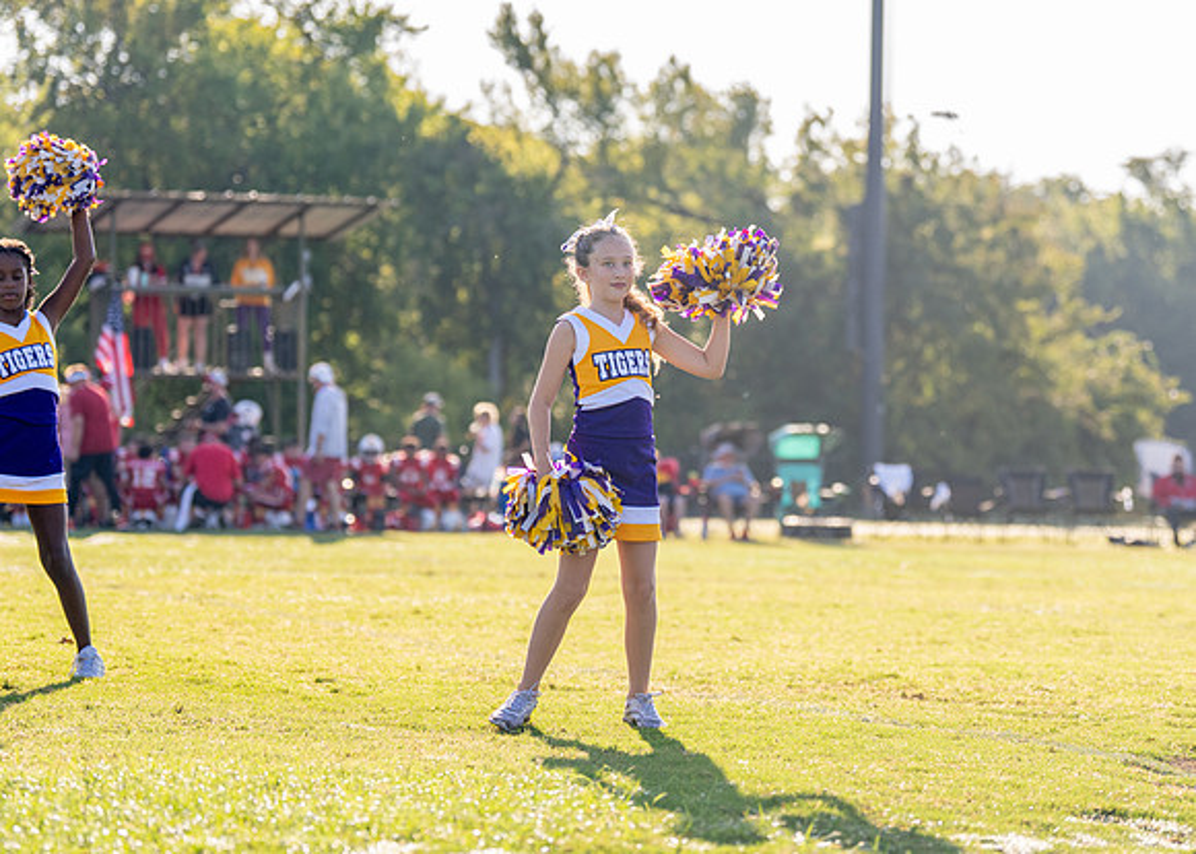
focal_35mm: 134
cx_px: 640
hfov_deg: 15.0
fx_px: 4547
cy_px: 424
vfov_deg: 10.7
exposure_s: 1/2000
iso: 400
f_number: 2.8
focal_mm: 98
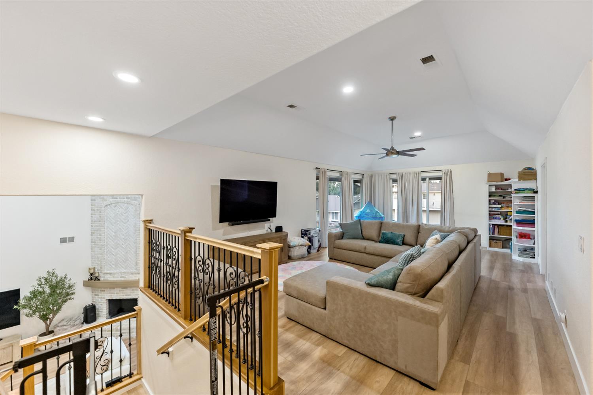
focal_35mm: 14
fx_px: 231
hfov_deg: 104.3
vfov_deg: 81.2
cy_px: 198
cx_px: 296
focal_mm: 14
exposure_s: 1/160
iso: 2000
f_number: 2.8
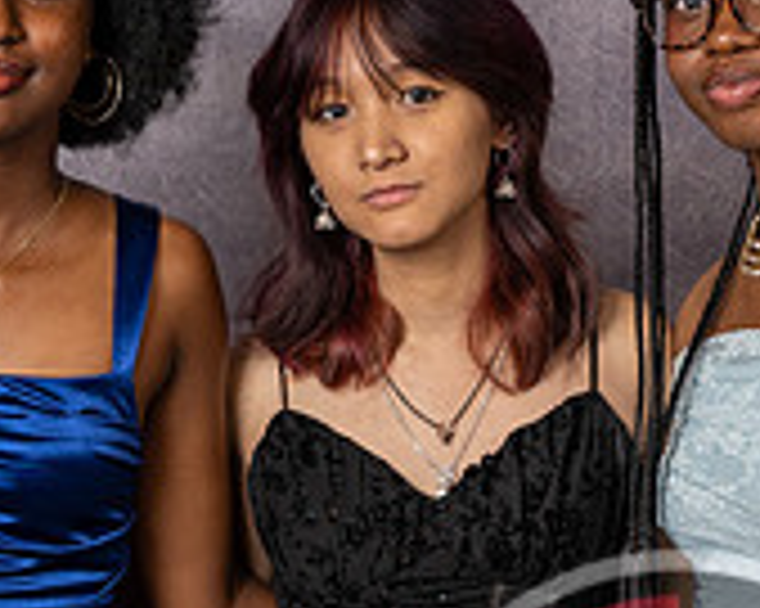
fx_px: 3799
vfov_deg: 9.1
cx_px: 85
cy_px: 527
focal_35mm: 169
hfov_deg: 11.4
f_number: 4.5
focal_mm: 42
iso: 50
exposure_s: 1/320
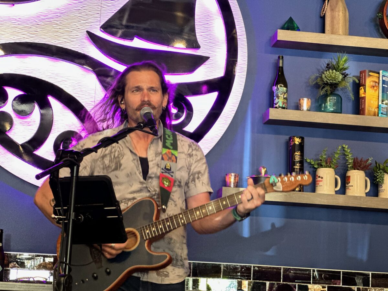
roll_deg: -2.5
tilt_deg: +12.2
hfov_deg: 25.3
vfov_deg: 19.1
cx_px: 194
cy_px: 146
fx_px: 863
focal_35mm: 77
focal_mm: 9
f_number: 2.8
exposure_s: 1/18
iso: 400
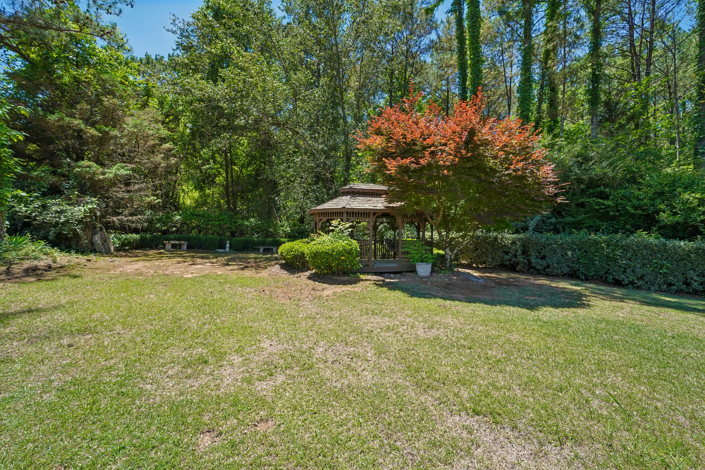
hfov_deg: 104.3
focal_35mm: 14
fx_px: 274
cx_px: 352
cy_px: 235
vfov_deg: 81.2
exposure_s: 1/250
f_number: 8
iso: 400
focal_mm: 14
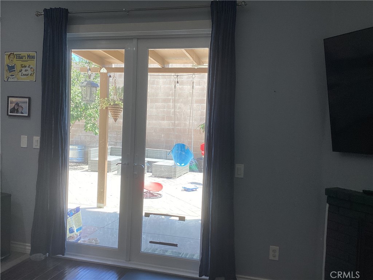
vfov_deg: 45.4
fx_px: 334
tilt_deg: -3.2
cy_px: 140
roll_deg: -2.1
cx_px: 186
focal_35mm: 31
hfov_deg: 58.4
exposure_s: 1/120
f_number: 2.4
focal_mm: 3.3
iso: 40
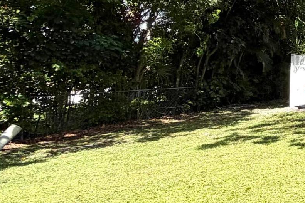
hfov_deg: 23.6
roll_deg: -0.3
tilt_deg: +1.8
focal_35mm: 53
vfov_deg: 25.2
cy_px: 53
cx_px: 519
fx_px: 449
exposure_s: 1/770
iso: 32
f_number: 2.2
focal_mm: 2.22
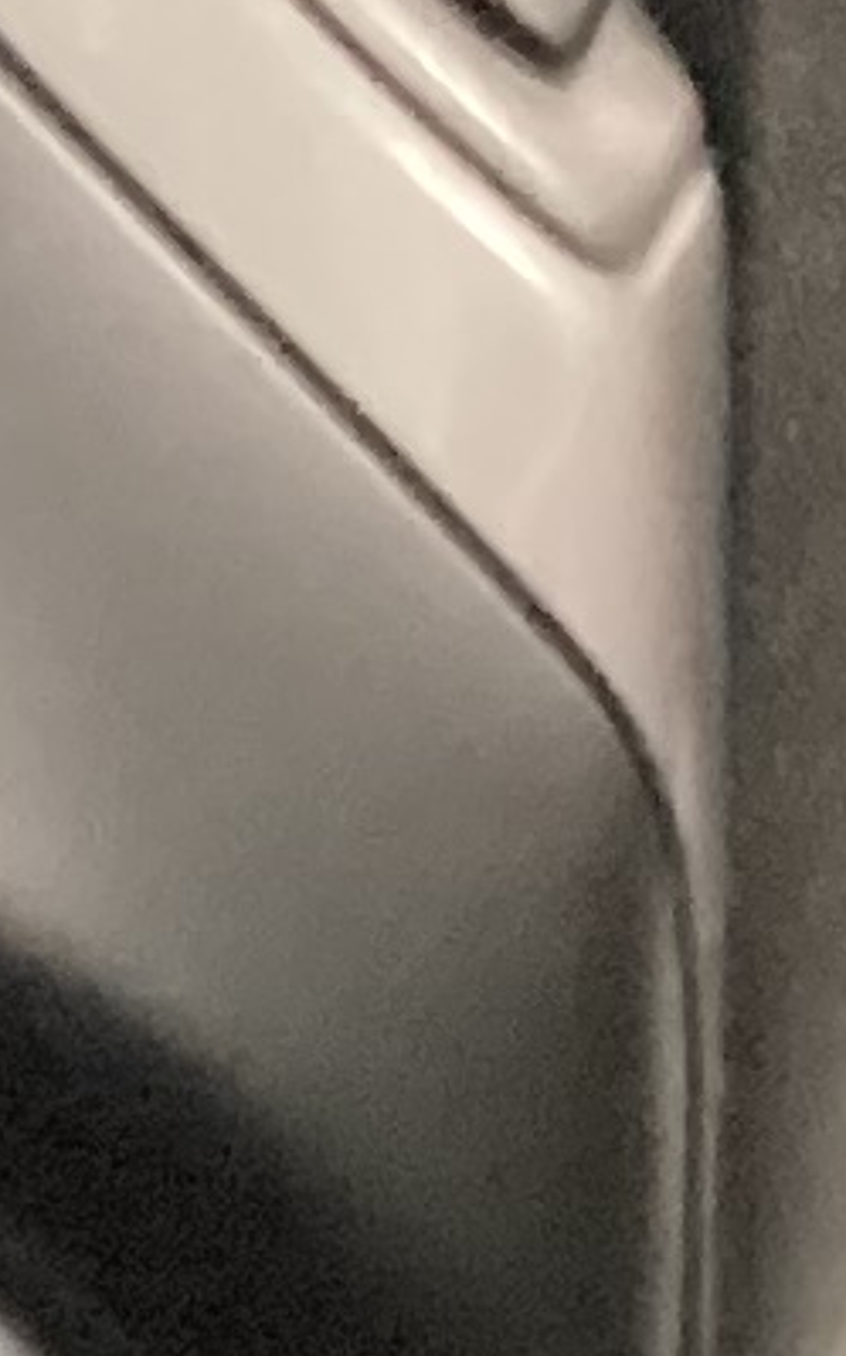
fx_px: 9934
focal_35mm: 269
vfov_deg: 7.8
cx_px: -2484
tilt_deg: -21.8
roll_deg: -2.7
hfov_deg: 4.5
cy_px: 795
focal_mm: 3.3
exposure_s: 1/20
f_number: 2.4
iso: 640
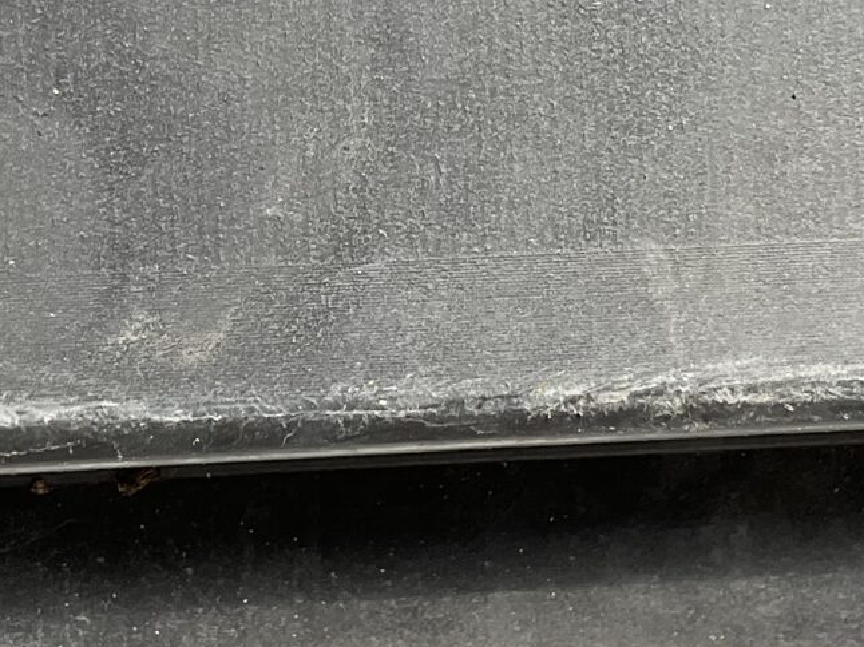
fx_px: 2869
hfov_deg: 17.1
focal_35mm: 115
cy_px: 118
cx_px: 461
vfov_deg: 12.8
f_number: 1.8
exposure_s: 1/276
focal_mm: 3
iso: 16
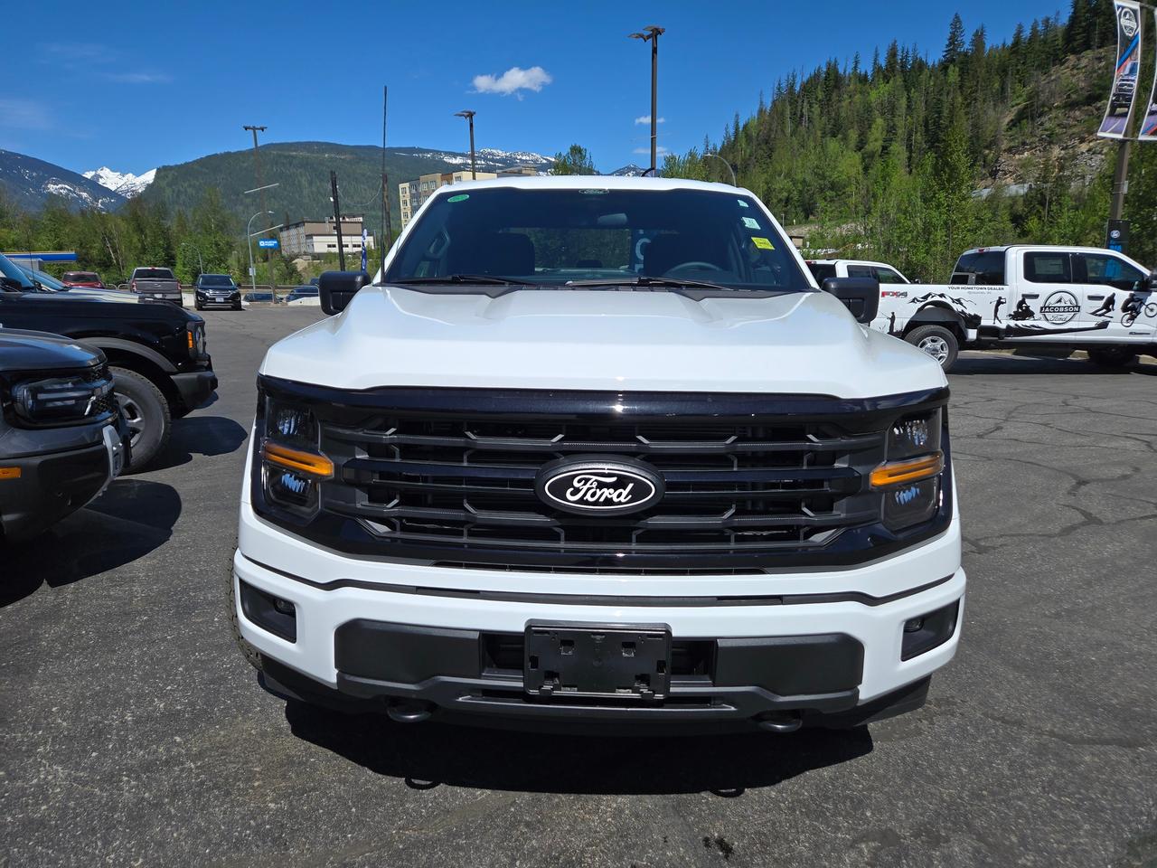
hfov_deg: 73.9
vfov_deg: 58.9
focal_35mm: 23
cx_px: 578
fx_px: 769
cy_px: 434
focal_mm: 5.4
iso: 25
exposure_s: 1/2985
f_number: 1.8
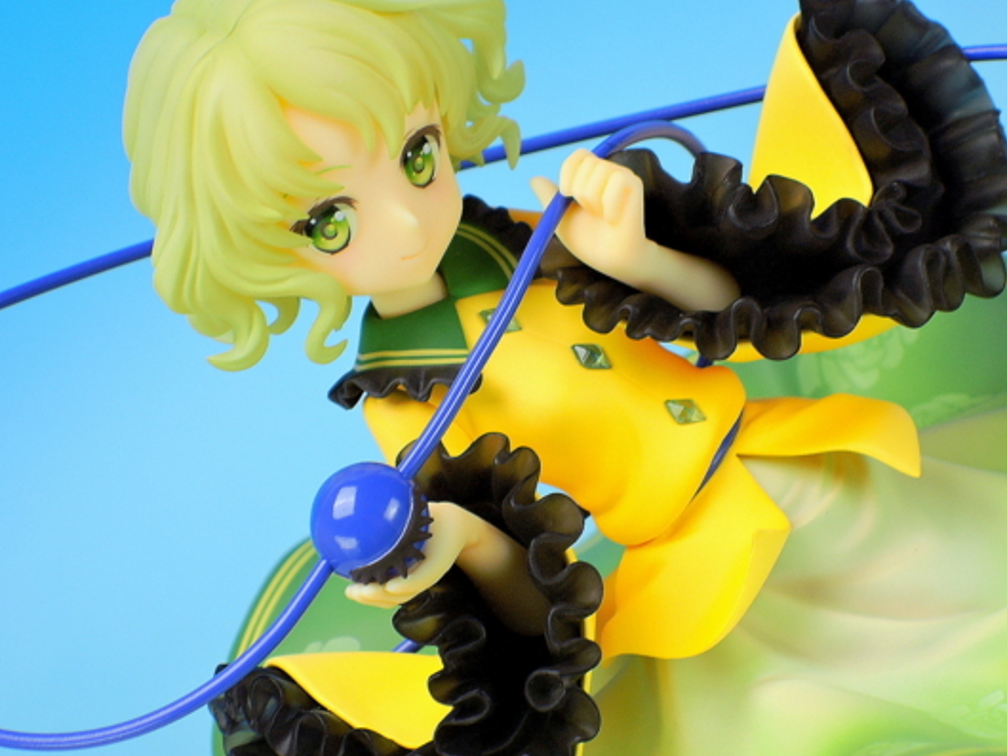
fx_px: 3957
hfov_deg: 14.5
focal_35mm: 136
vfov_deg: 10.9
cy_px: 364
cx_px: 565
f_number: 6.3
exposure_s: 1/3
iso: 80
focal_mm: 25.5
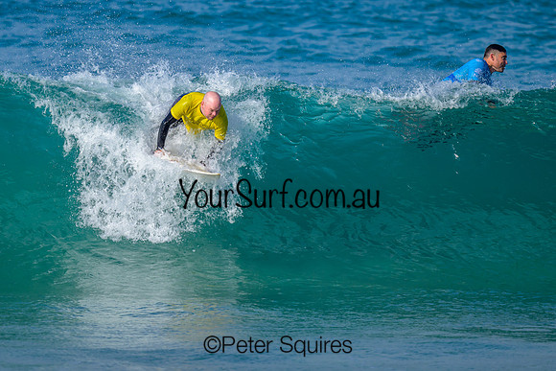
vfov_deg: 1.3
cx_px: 245
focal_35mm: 1098
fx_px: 16967
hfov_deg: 1.9
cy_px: 127
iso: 360
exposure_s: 1/2000
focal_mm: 800
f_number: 6.3
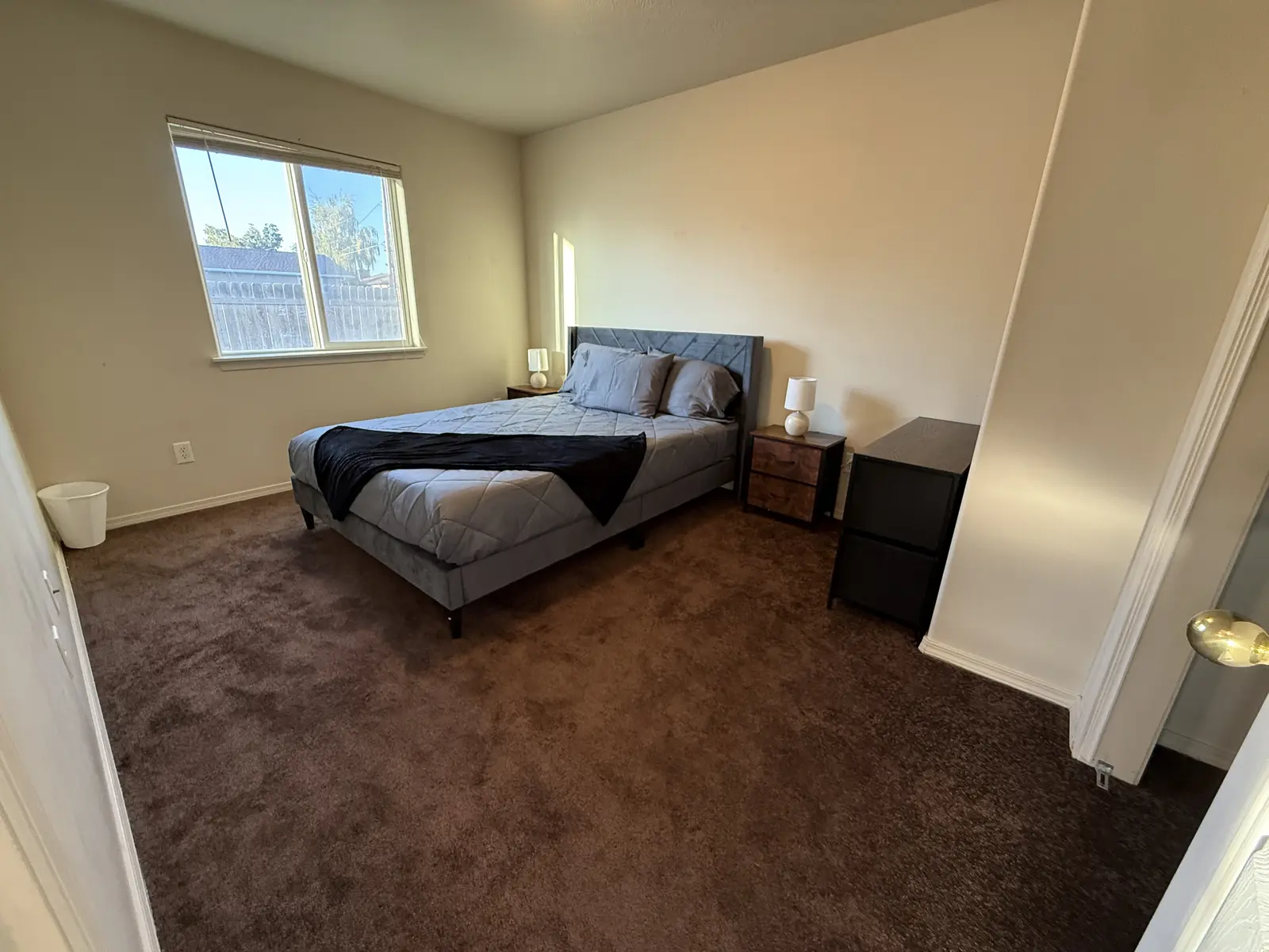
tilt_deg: -17.6
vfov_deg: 85.7
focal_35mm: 14
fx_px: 513
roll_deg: -1.2
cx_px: 634
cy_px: 476
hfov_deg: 102.1
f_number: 2.2
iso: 320
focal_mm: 2.22
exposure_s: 1/60
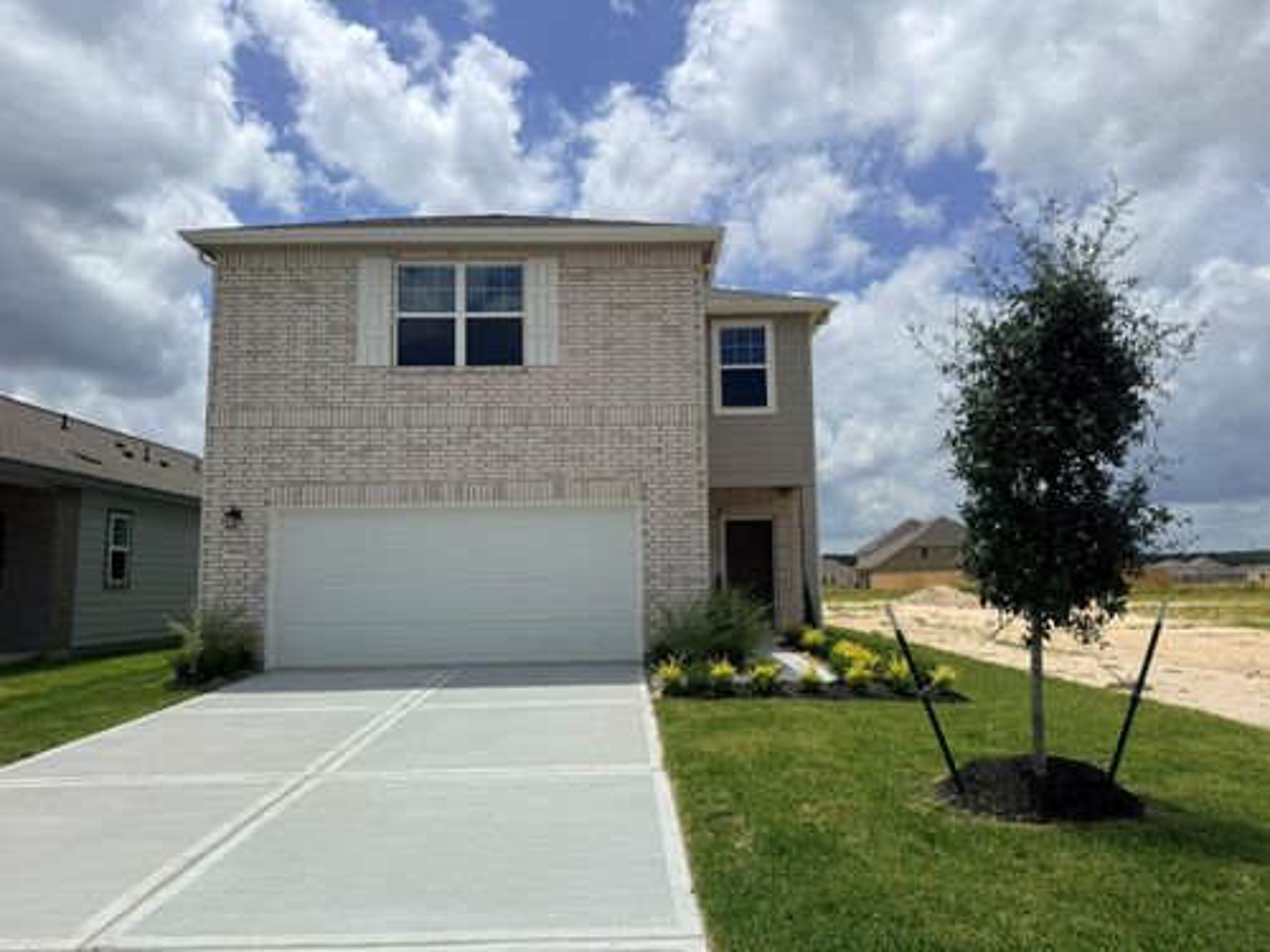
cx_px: 635
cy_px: 476
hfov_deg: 71.6
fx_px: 881
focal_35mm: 24
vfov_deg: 56.8
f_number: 1.78
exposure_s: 1/11905
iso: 80
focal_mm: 6.76
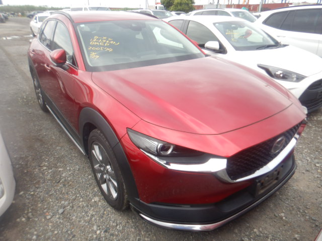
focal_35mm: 24
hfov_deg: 71.6
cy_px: 120
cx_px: 161
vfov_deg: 56.8
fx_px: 223
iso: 125
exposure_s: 1/100
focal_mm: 4.3
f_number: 2.8
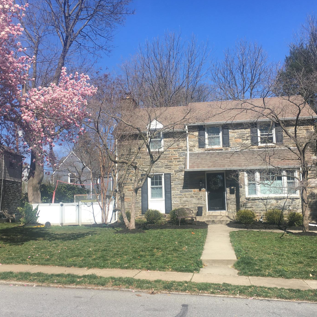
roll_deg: +2.2
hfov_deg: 43.9
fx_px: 394
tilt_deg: +7.4
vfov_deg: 43.9
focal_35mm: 38
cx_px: 164
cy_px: 163
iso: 25
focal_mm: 4.15
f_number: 2.2
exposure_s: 1/1304
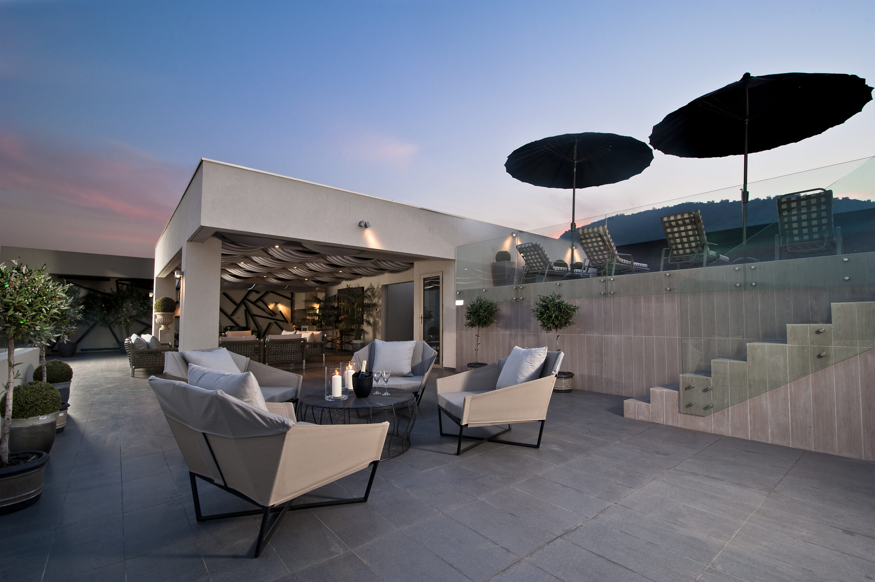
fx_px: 389
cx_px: 438
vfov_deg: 73.7
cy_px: 291
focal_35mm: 16
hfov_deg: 96.8
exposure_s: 1/20
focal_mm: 16
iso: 200
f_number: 10
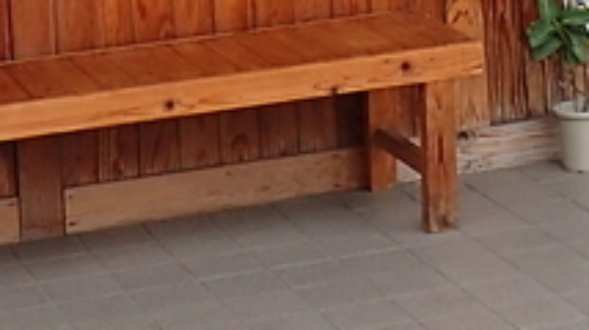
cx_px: 297
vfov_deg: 7.0
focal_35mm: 153
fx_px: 2388
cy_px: -690
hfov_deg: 14.1
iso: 100
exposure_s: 1/320
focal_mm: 4.5
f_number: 2.8
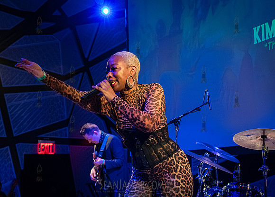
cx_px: 157
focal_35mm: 60
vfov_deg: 23.8
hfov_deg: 32.6
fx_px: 469
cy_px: 91
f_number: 4.5
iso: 10000
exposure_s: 1/500
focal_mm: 53
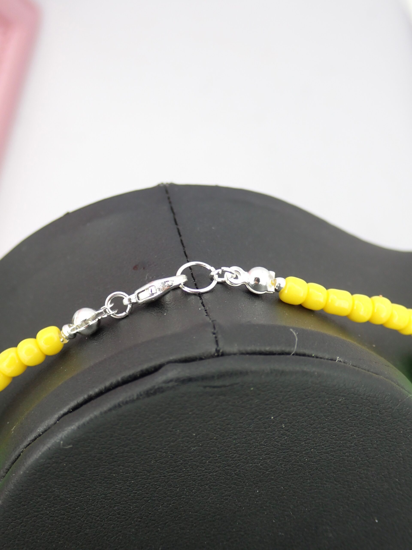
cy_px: 275
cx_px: 206
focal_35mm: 50
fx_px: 793
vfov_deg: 38.2
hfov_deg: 29.1
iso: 200
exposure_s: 1/80
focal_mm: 9.01
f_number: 3.2
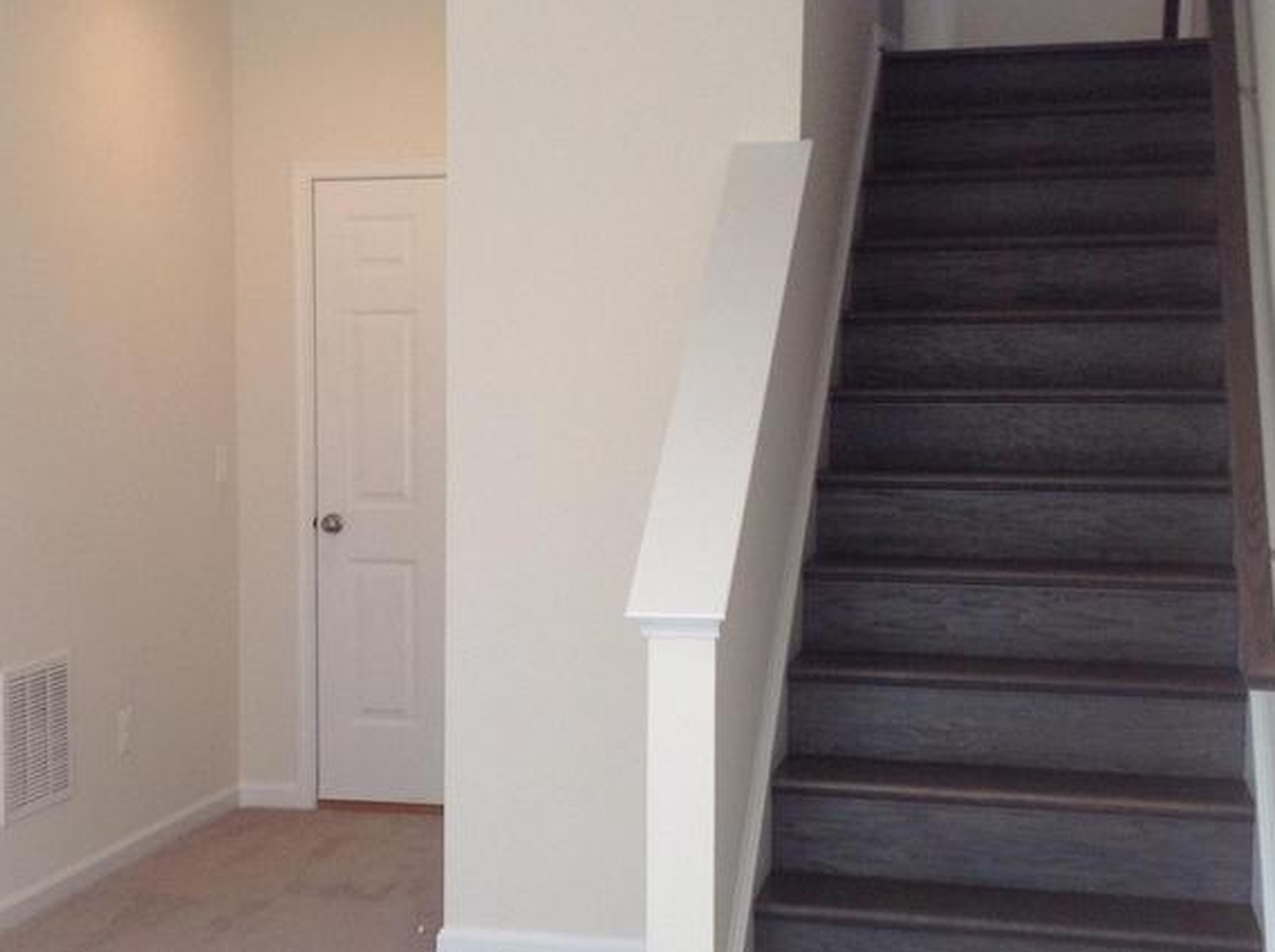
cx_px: 497
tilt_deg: -2.9
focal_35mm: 63
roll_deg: -0.3
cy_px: 496
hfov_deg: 30.7
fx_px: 2317
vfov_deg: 23.2
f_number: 2.4
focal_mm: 4.28
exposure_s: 1/60
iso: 64
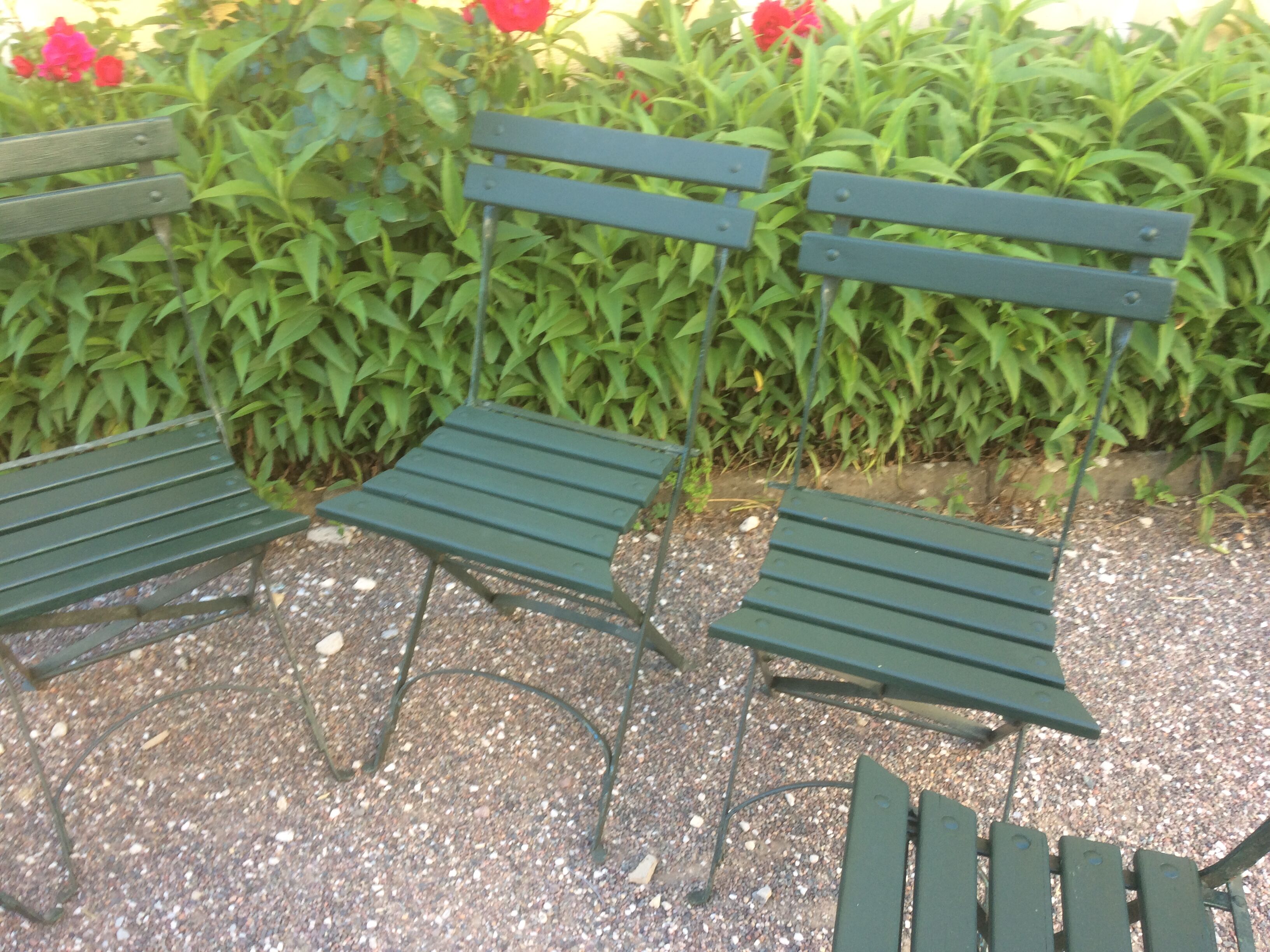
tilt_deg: -32.9
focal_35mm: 29
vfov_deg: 48.2
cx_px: 635
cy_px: 476
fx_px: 1064
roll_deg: -3.6
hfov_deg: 61.7
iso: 40
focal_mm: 4.15
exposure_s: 1/50
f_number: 2.2
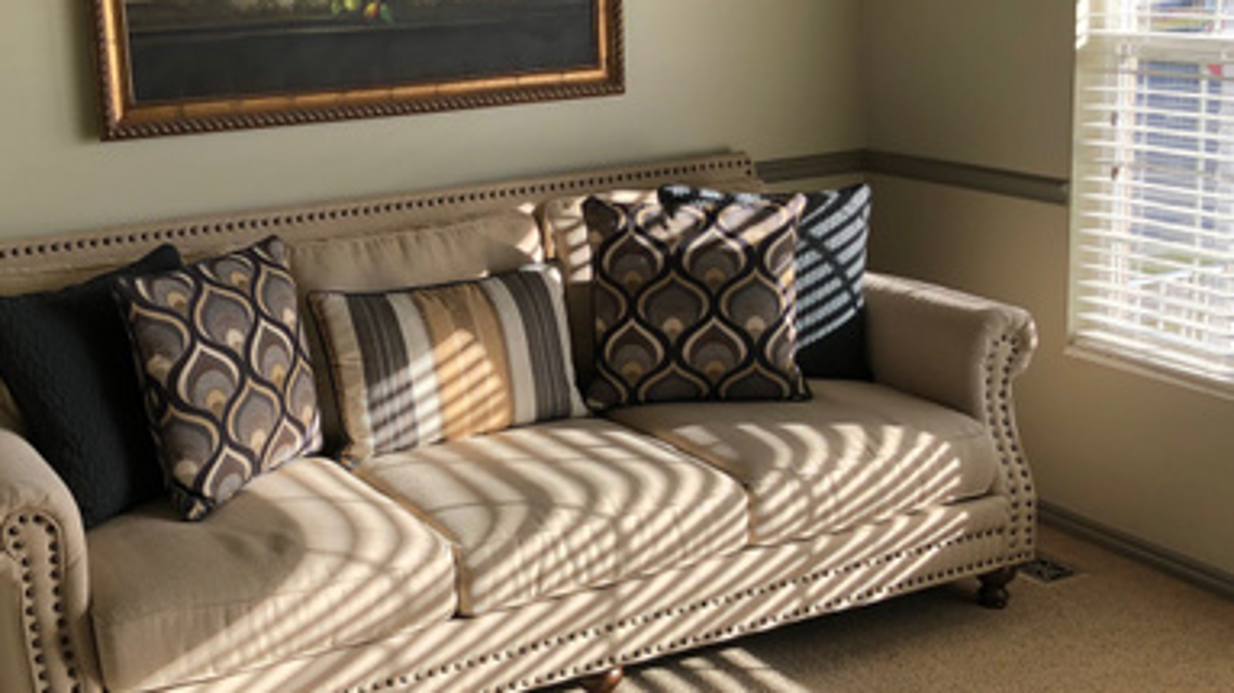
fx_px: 1668
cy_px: 290
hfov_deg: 40.5
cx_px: 506
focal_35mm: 51
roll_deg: +2.8
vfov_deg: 23.4
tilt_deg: -12.8
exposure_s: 1/167
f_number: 1.8
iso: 20
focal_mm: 3.99
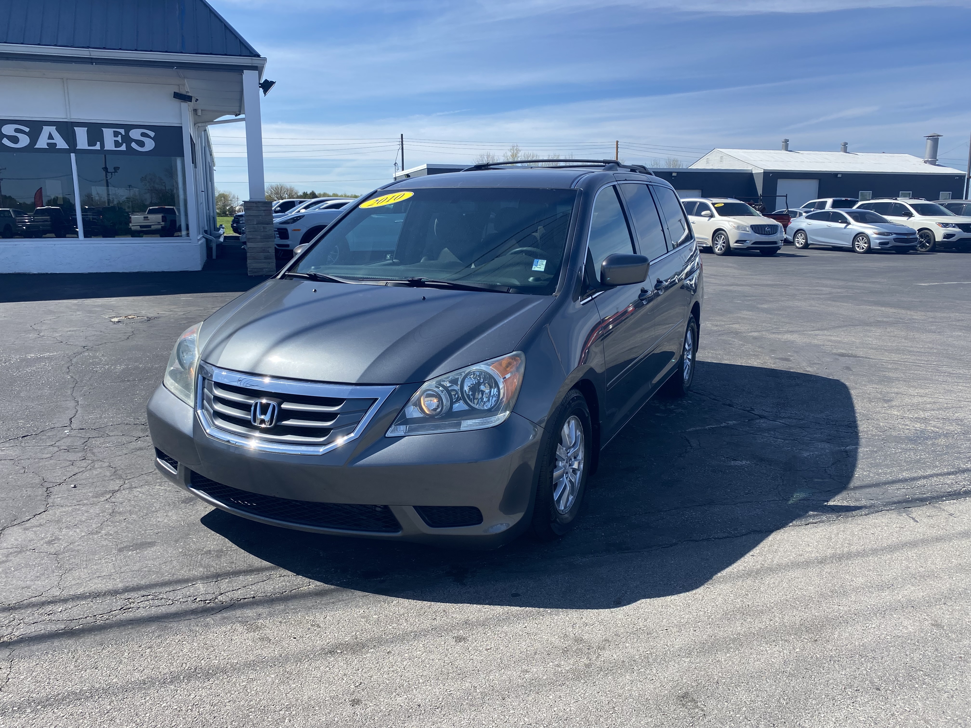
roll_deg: +0.9
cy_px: 364
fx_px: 729
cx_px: 486
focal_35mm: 26
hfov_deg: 67.3
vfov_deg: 53.1
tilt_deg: -10.0
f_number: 1.8
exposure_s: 1/2358
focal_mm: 4.25
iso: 32
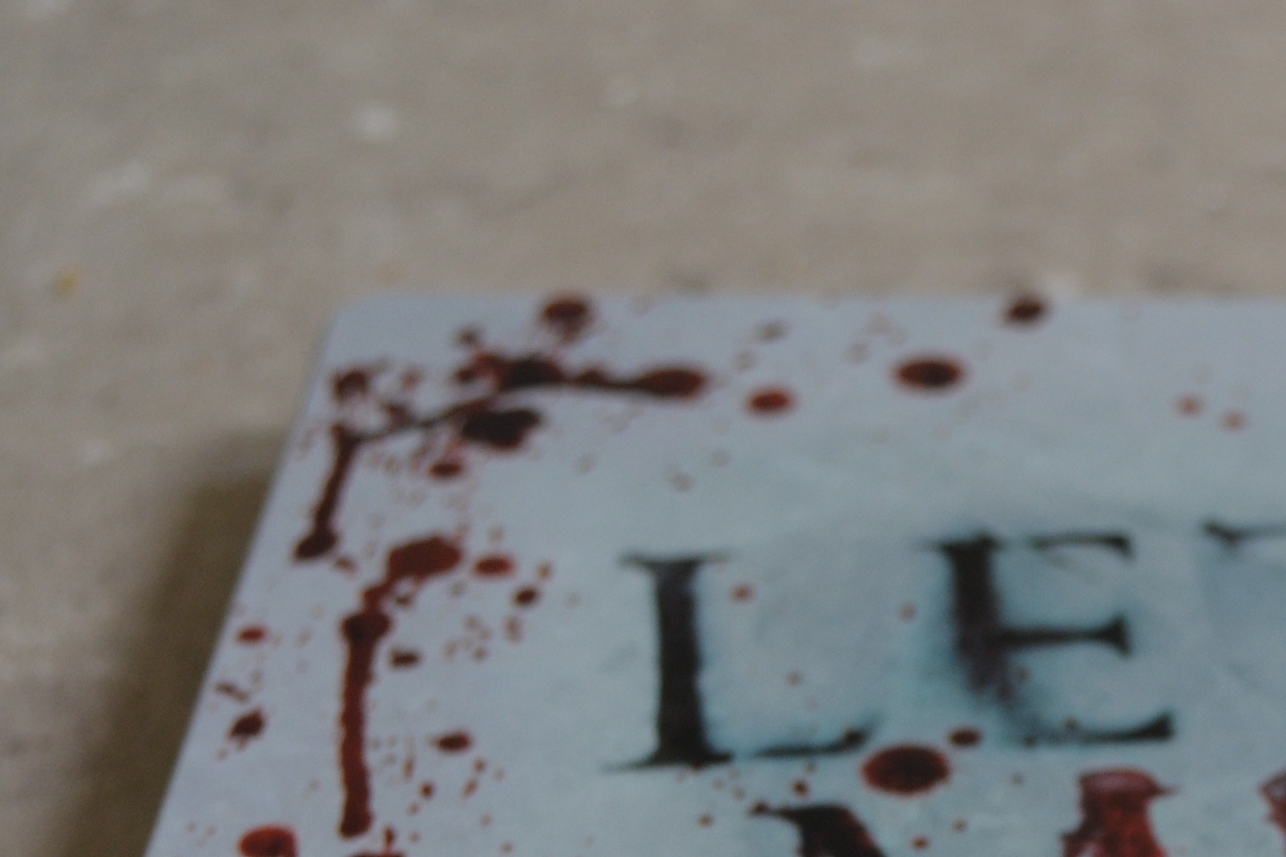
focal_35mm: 112
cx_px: 1176
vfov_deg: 11.8
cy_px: 1201
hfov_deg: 18.0
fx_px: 4001
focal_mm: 26
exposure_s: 1/50
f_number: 4.2
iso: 400
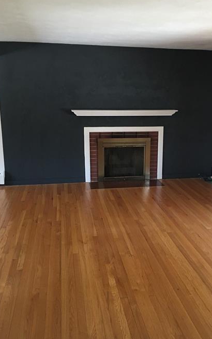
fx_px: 333
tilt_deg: -12.8
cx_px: 137
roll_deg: -0.8
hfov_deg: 35.1
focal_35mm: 36
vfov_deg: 54.0
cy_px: 176
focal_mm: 4.15
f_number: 2.2
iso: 64
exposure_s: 1/15
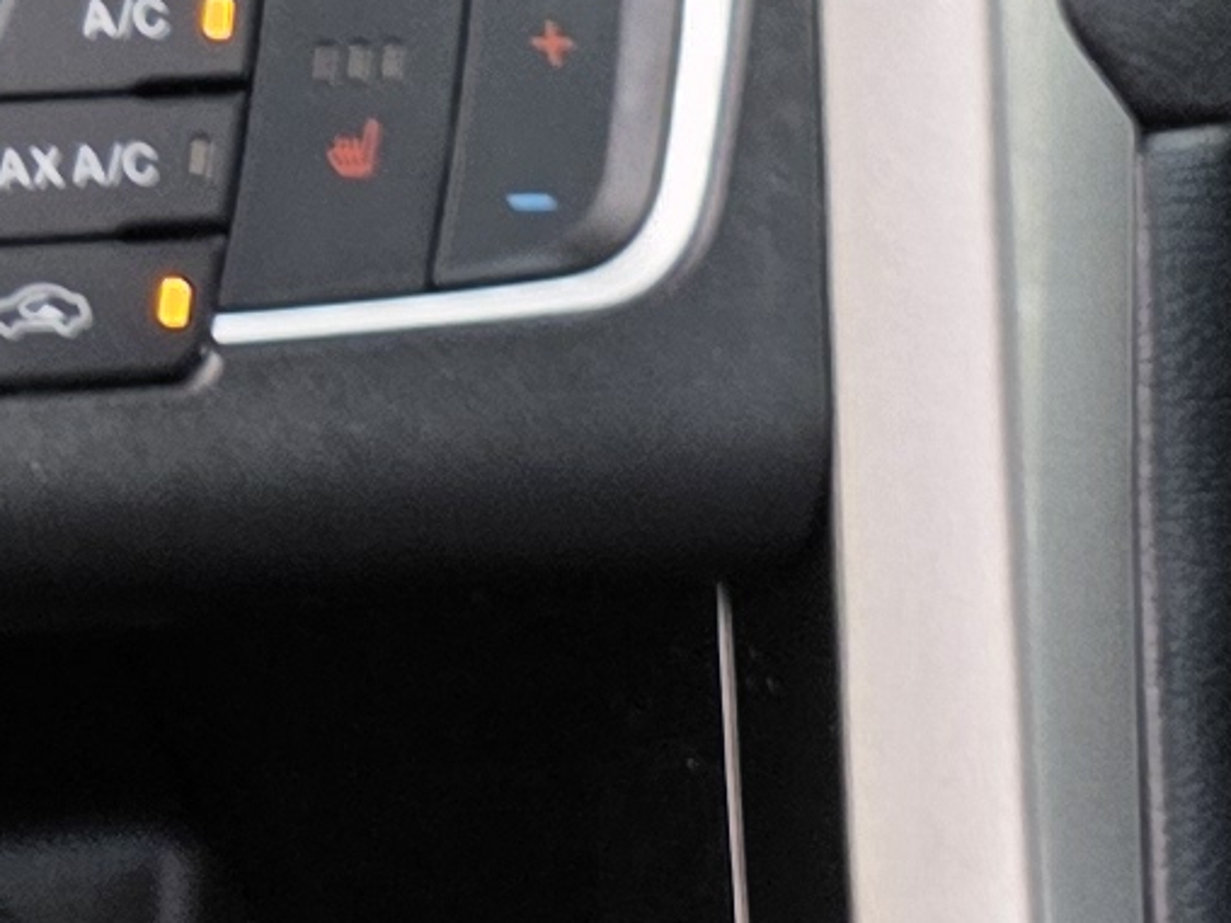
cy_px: -1282
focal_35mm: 181
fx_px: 6437
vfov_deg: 7.6
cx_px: -1265
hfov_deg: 10.1
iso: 40
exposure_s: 1/180
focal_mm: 6.3
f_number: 1.7
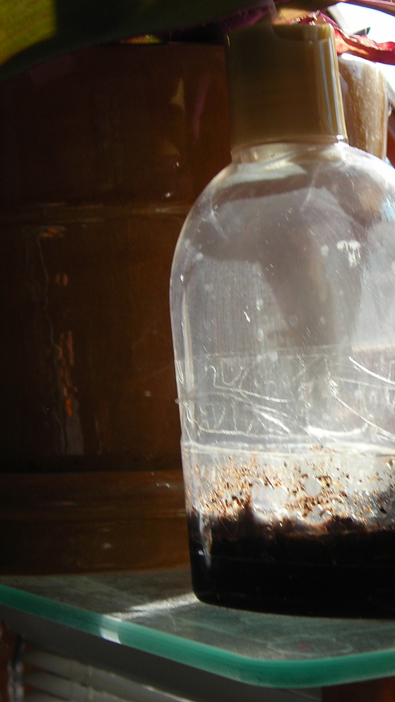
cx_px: 323
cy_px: 349
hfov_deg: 12.7
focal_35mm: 95
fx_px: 1769
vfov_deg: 22.5
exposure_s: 1/108
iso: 50
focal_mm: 10.8
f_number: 3.9
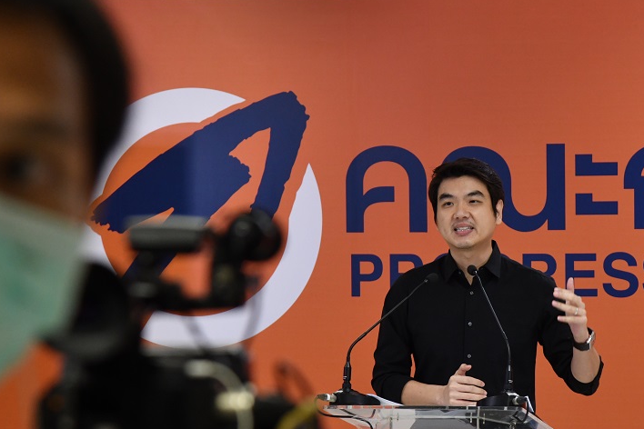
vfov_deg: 8.3
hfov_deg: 12.4
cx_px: 465
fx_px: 2969
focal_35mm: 166
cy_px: 286
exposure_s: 1/125
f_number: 5.6
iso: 1250
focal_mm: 98
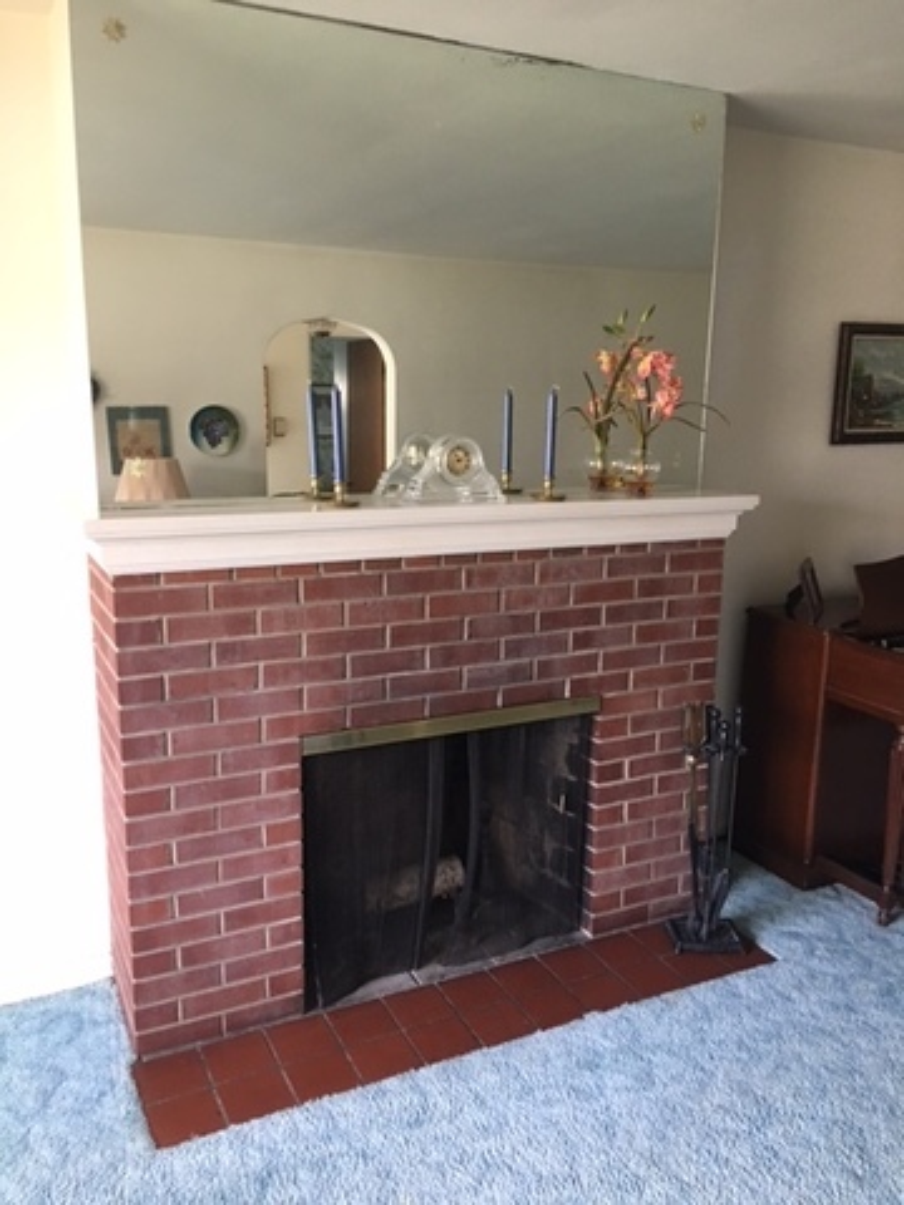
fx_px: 1010
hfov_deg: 48.2
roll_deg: -0.4
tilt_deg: -11.7
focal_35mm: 29
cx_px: 452
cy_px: 602
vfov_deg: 61.7
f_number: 2.2
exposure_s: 1/15
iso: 80
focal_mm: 4.15
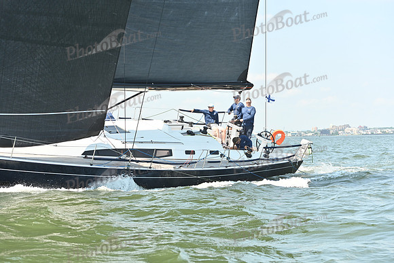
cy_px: 132
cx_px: 197
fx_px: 766
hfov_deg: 28.8
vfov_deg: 19.5
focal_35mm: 70
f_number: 4
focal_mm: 70
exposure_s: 1/1250
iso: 320
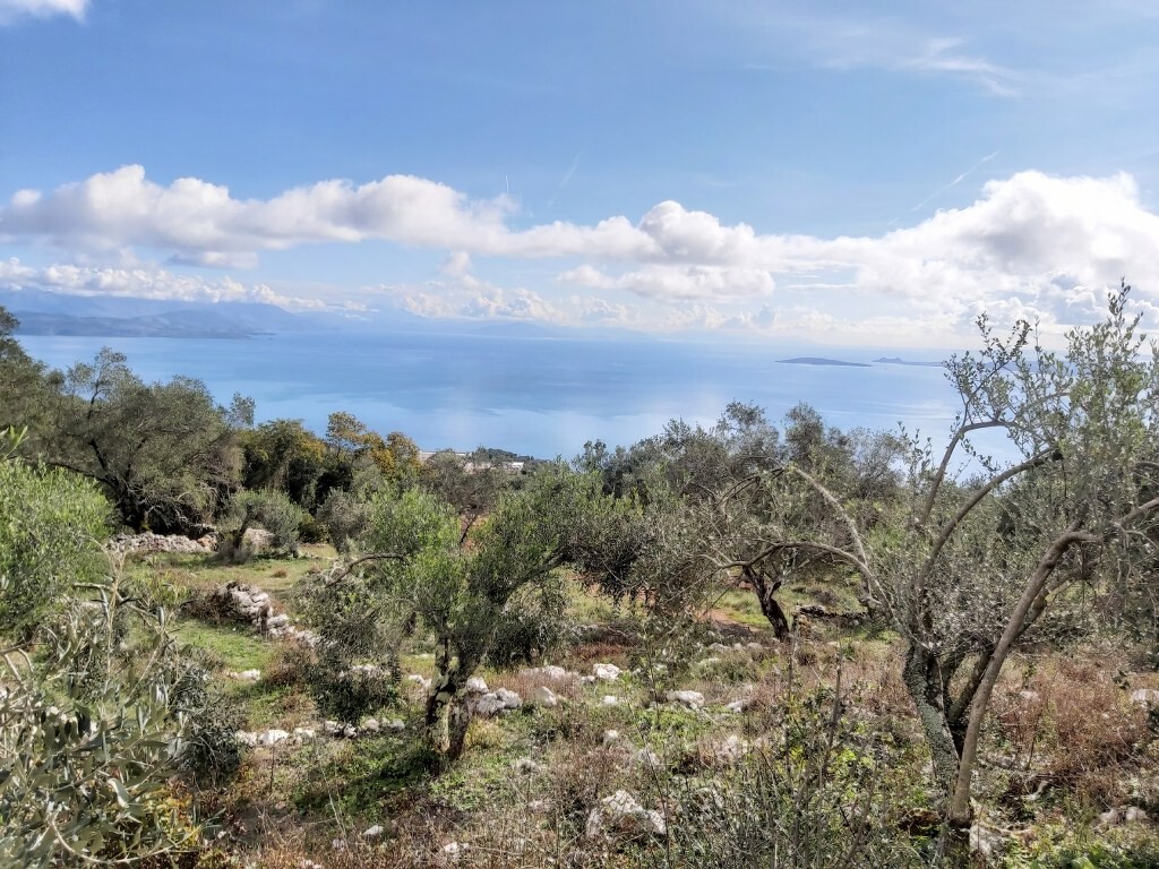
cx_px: 580
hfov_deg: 67.3
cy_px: 434
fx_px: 871
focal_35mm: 26
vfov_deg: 53.1
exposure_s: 1/1546
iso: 64
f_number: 1.7
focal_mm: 3.92
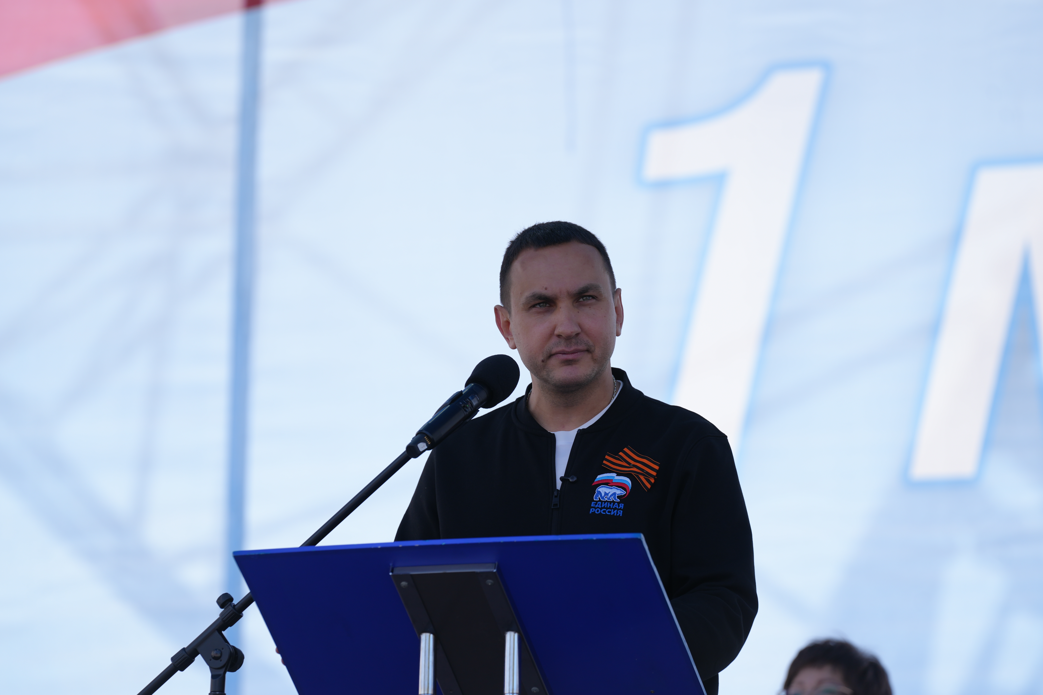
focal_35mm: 200
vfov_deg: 6.9
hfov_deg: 10.3
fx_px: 5794
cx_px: 522
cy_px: 348
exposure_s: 1/400
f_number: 4.5
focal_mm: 200
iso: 100
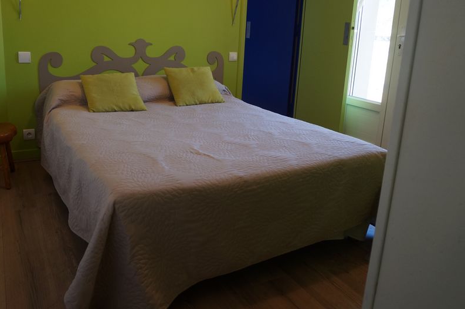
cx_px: 184
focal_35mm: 31
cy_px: 115
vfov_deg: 41.9
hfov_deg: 59.8
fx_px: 400
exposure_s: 1/160
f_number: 4
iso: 500
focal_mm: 16
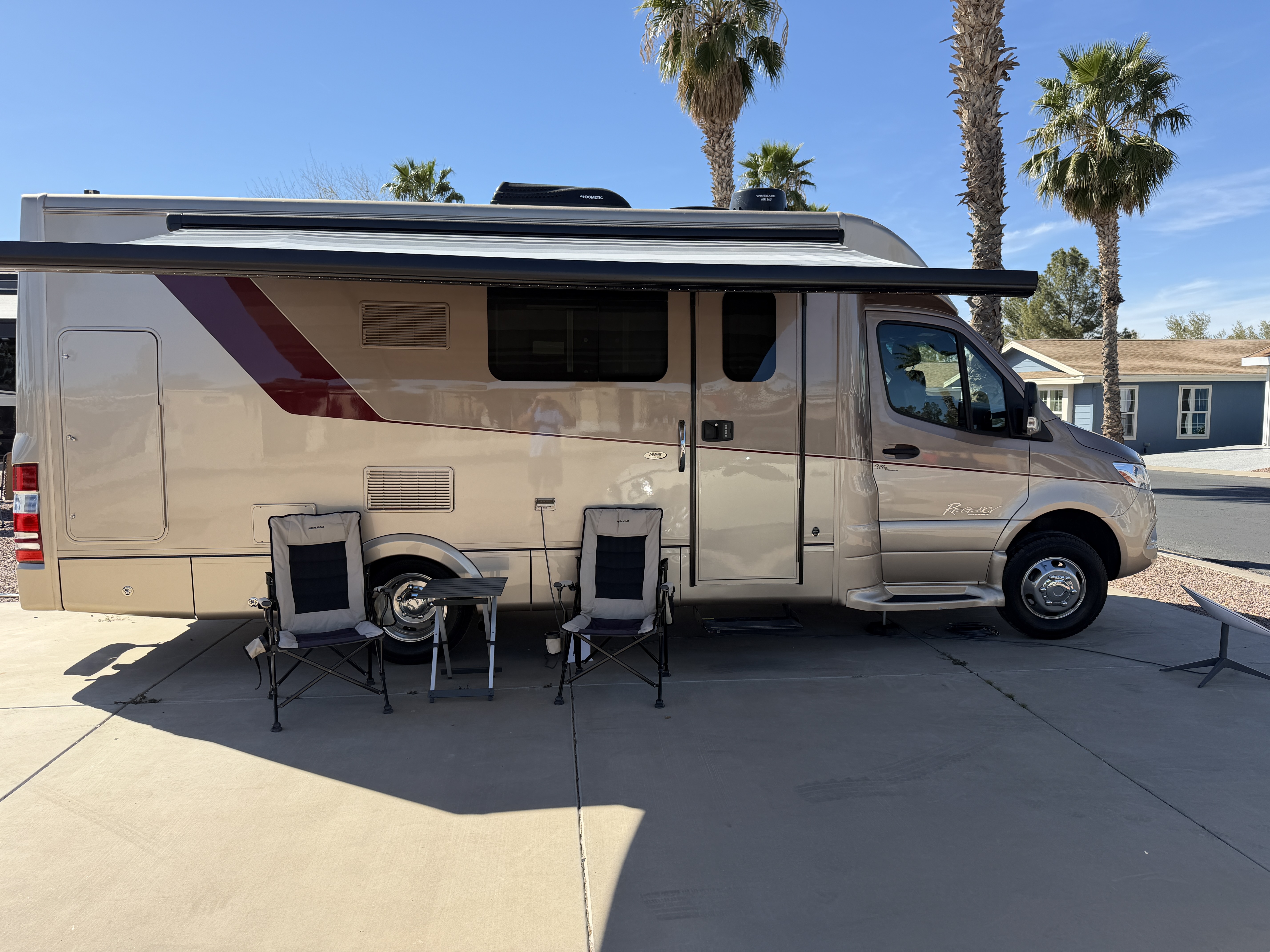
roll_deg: -0.1
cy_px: 476
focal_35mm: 24
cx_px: 635
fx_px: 881
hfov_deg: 71.6
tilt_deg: -5.4
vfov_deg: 56.8
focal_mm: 6.76
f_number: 1.78
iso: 80
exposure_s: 1/2907
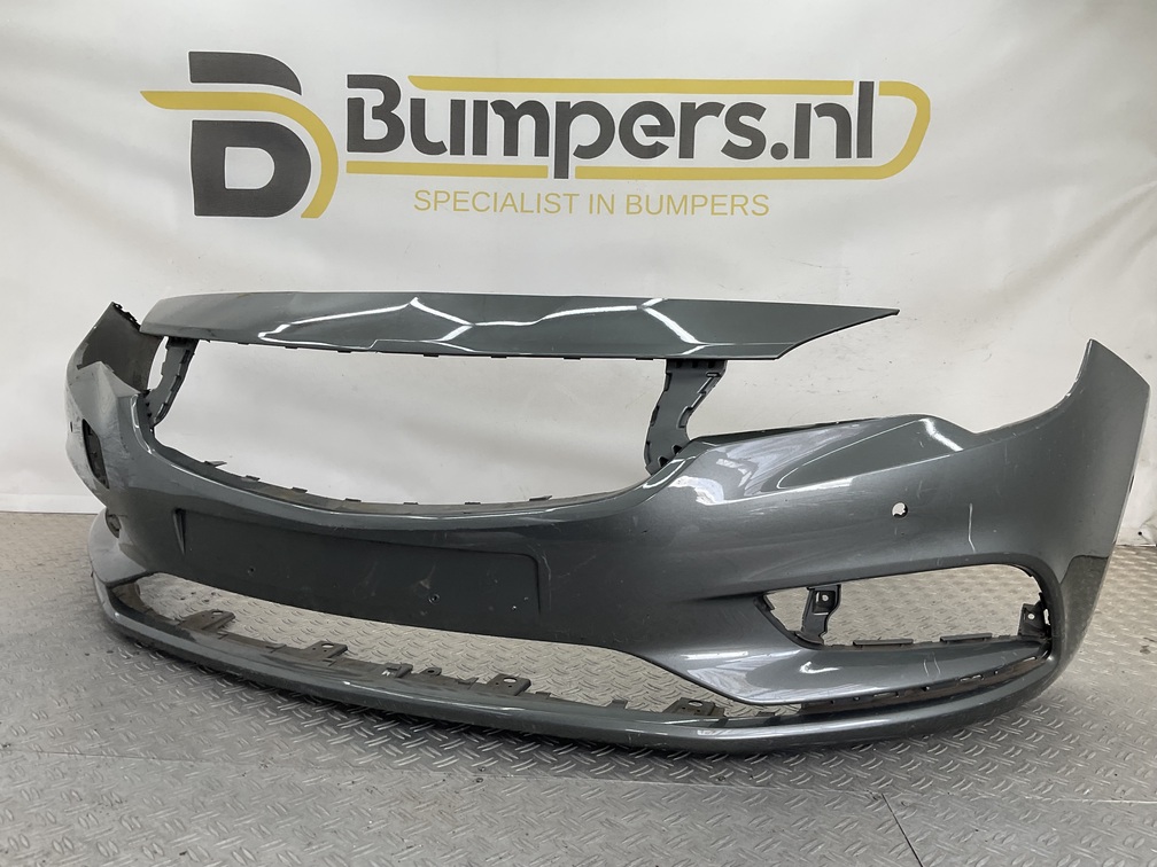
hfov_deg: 61.7
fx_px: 969
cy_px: 434
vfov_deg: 48.2
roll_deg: -3.0
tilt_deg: -8.9
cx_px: 578
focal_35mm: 29
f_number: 1.8
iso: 16
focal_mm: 3
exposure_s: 1/124
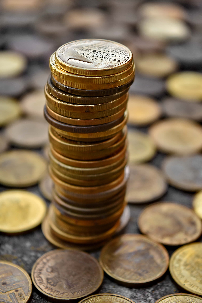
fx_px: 694
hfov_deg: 16.6
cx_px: 101
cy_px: 152
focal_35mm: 82
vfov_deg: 24.6
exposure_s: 1/160
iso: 125
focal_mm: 55
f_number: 5.6
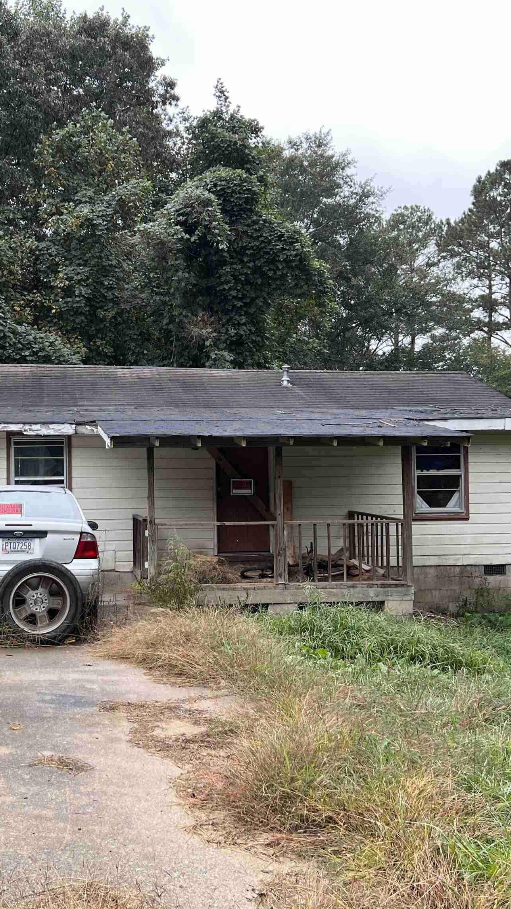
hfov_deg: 30.9
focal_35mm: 38
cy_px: 454
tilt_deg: +0.6
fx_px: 915
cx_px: 156
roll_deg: +1.0
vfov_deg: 52.8
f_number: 1.5
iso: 40
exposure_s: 1/249
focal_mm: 5.7
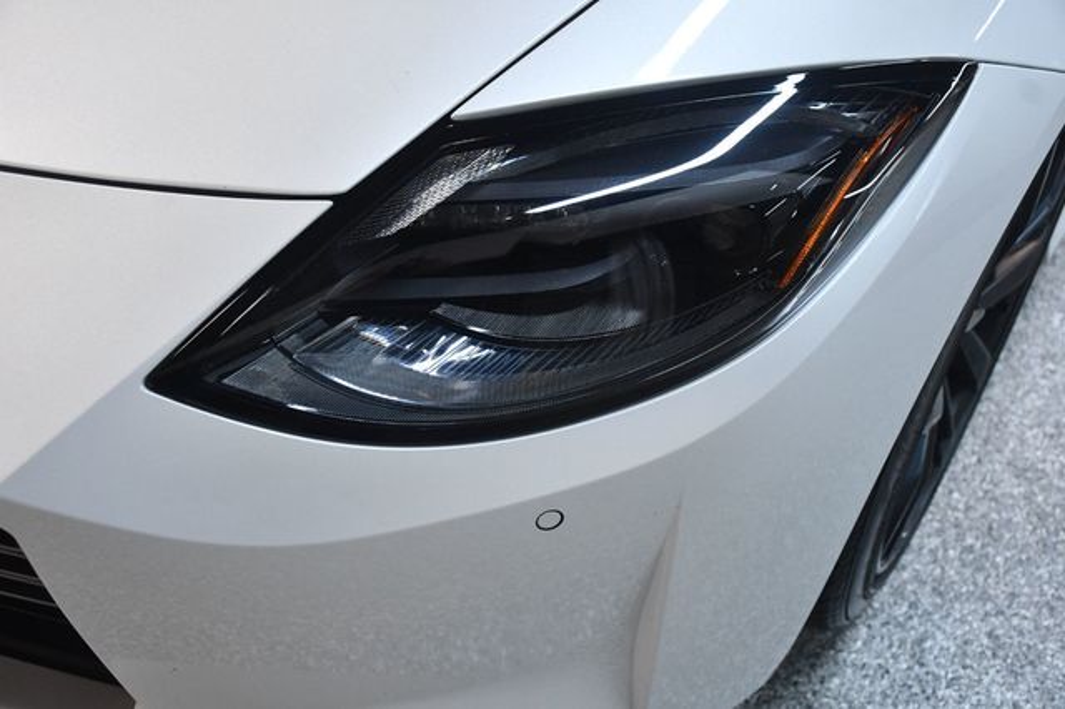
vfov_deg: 29.8
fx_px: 1331
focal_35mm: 45
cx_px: 532
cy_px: 354
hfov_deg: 43.6
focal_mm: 30
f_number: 4
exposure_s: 1/125
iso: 1800
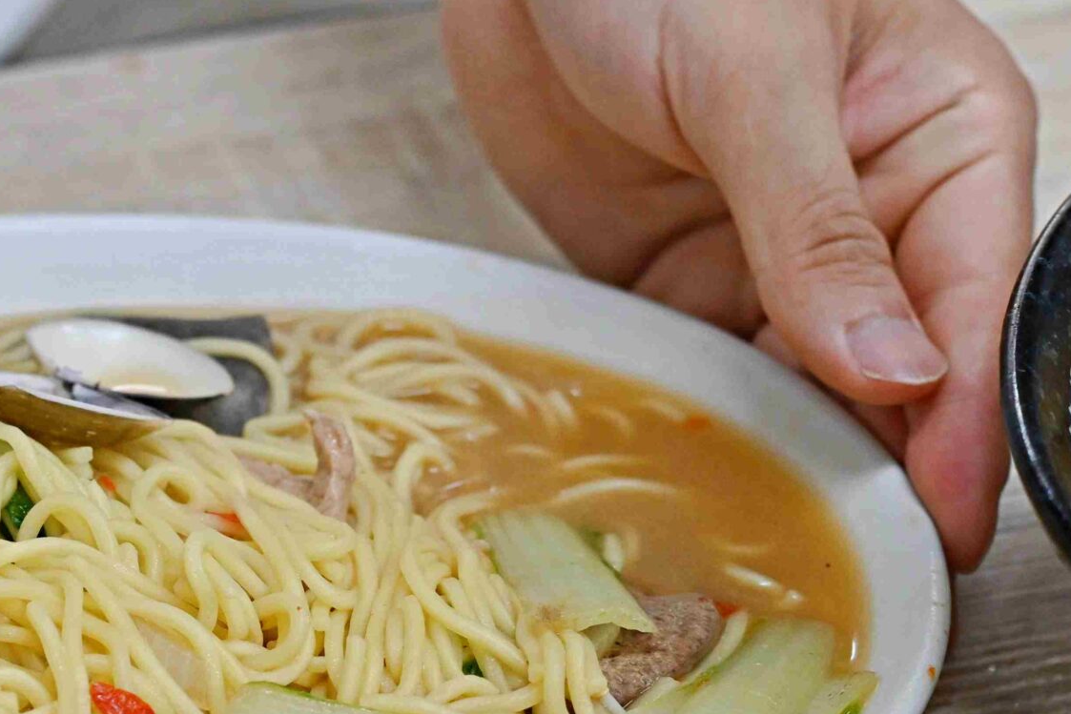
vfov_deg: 8.0
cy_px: 537
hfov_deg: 11.8
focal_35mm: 171
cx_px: -102
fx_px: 5088
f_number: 3.2
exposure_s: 1/200
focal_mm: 50
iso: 640
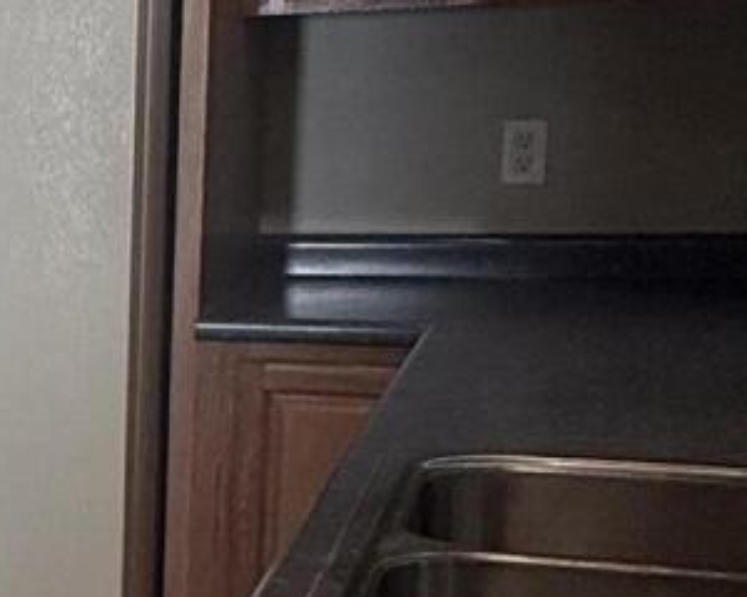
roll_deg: +3.1
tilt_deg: -8.7
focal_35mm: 91
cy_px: 453
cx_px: -632
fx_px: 2012
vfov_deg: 16.8
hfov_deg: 17.0
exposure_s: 1/120
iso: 100
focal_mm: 2.22
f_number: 2.2
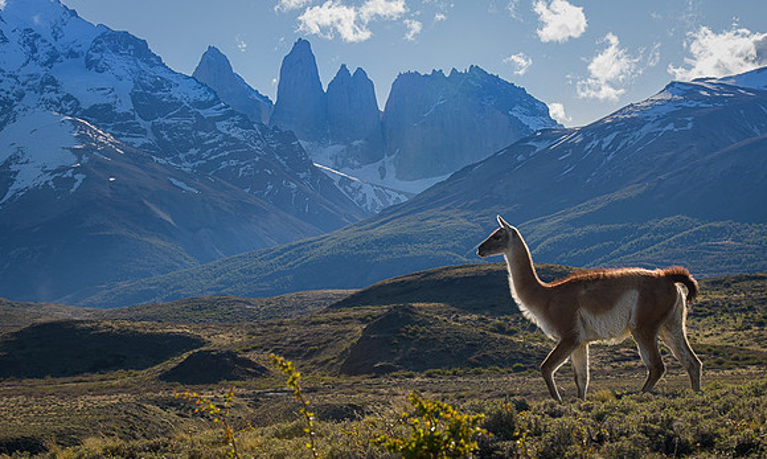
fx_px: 1811
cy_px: 256
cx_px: 384
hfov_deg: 23.9
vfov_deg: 14.4
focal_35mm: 88
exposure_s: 1/400
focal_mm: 85
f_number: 16
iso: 500
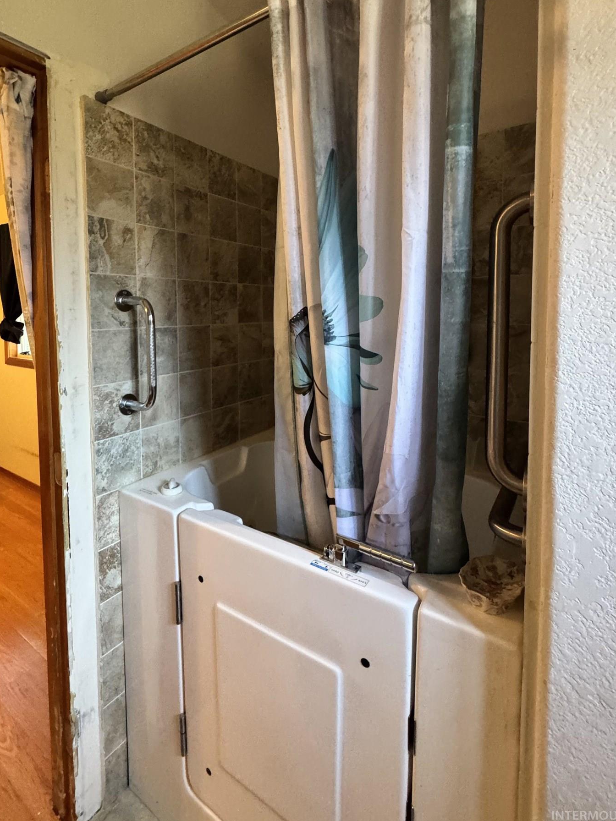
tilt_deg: -2.3
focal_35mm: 18
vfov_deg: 86.8
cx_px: 262
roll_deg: +2.0
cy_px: 335
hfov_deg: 71.2
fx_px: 427
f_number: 2.2
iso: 800
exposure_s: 1/60
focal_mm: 2.22
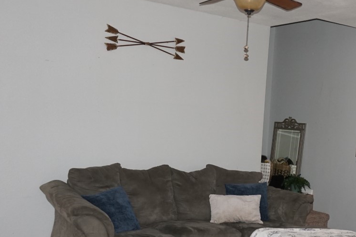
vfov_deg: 25.8
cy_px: 162
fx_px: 514
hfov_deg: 37.7
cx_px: 245
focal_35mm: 52
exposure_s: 1/160
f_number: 3.5
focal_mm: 16
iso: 800
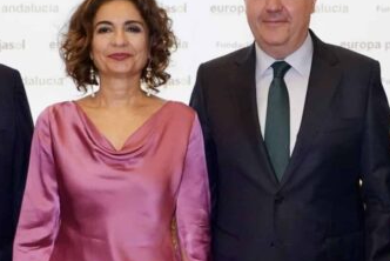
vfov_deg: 18.4
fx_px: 802
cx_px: 312
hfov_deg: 26.8
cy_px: 95
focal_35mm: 74
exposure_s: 1/125
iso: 6400
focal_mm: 24
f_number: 5.6
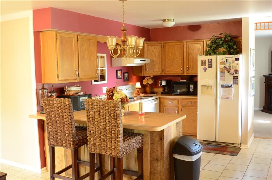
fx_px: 271
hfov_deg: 53.3
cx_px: 136
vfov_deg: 36.7
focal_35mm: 36
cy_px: 90
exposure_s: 1/15
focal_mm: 24
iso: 1600
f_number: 5
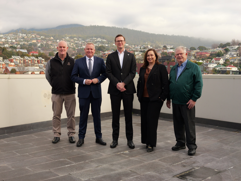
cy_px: 90
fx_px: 278
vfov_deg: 36.0
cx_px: 120
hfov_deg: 46.8
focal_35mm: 40
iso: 400
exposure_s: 1/400
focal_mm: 20
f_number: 7.1
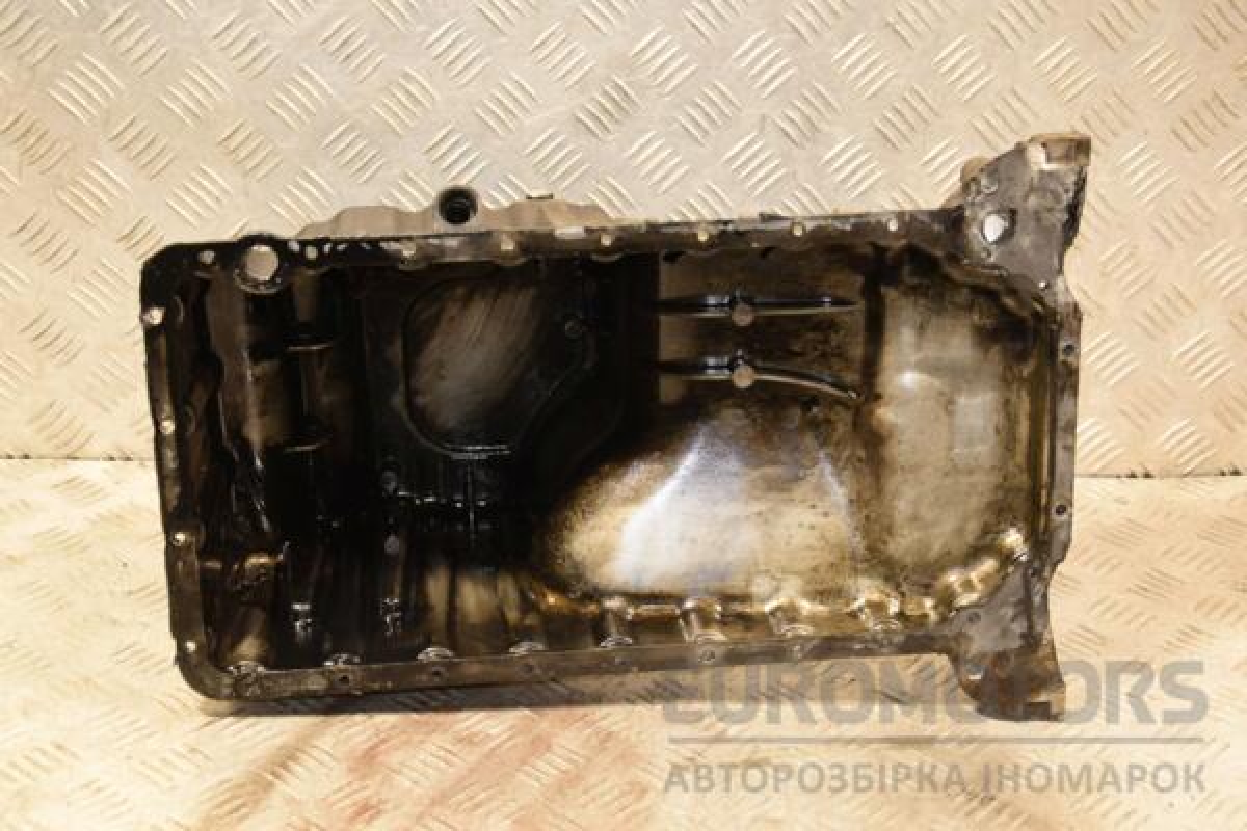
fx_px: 1974
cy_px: 416
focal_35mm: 57
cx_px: 624
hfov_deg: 35.1
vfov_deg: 23.8
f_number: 5
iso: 800
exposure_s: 1/80
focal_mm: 38
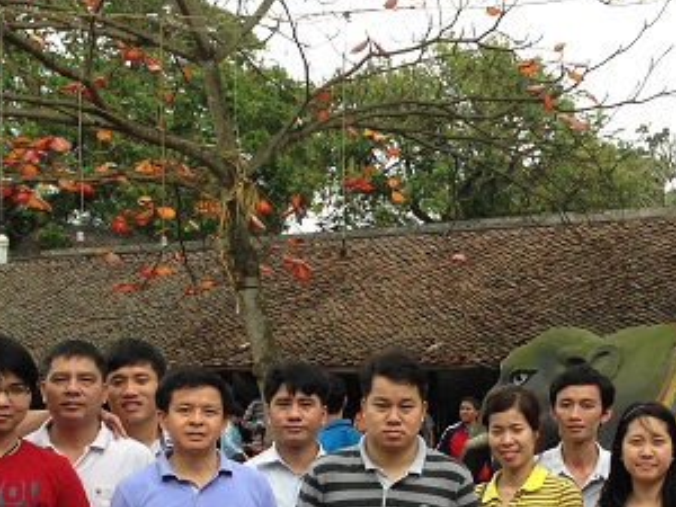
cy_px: 482
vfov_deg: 16.5
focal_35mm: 88
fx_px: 1719
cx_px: 581
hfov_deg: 21.8
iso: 50
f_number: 2.4
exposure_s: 1/214
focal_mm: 4.13
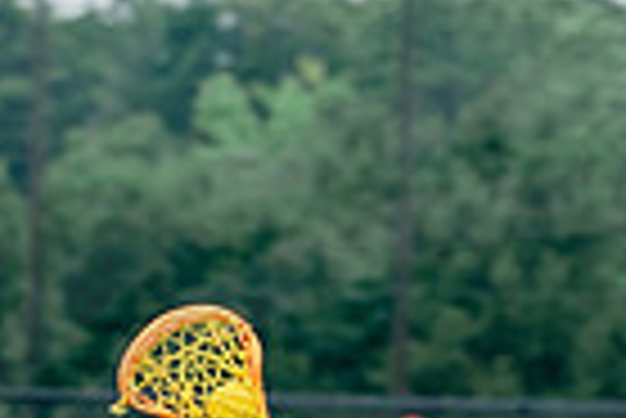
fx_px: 13264
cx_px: 501
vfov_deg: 1.8
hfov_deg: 2.7
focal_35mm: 762
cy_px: 1127
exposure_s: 1/320
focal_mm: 95
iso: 250
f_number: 4.5
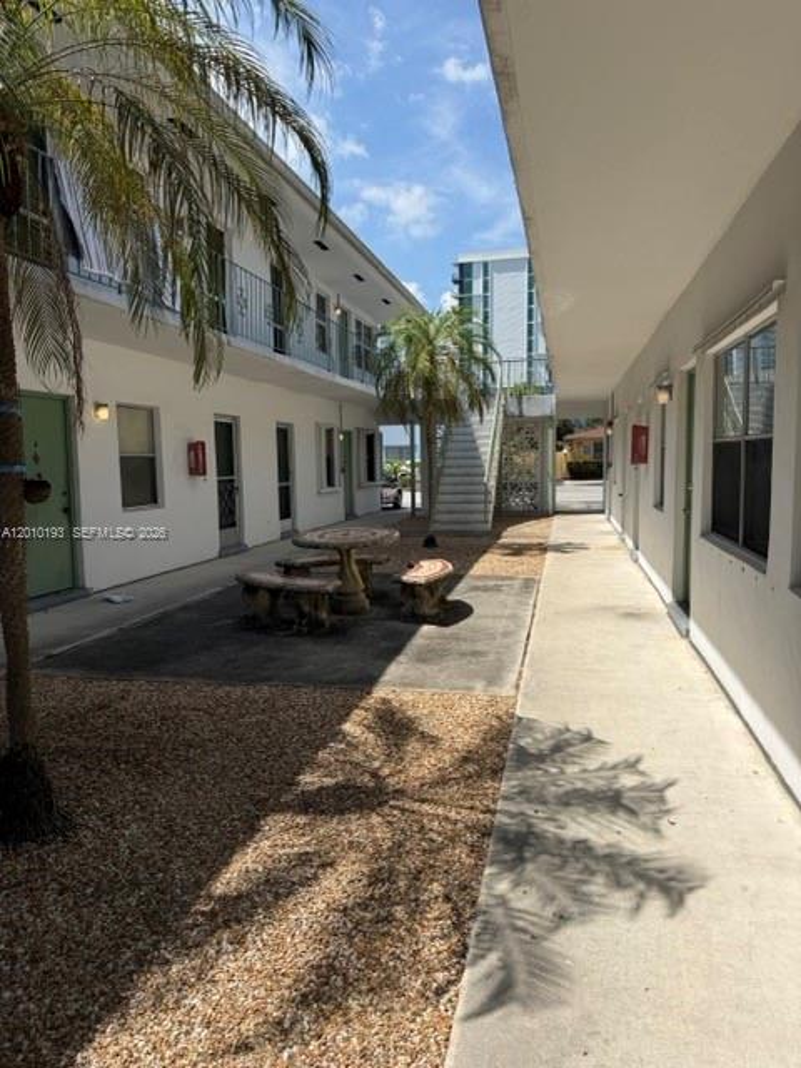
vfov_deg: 71.6
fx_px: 740
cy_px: 534
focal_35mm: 24
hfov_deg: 56.8
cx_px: 400
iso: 80
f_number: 1.78
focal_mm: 6.76
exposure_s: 1/5714
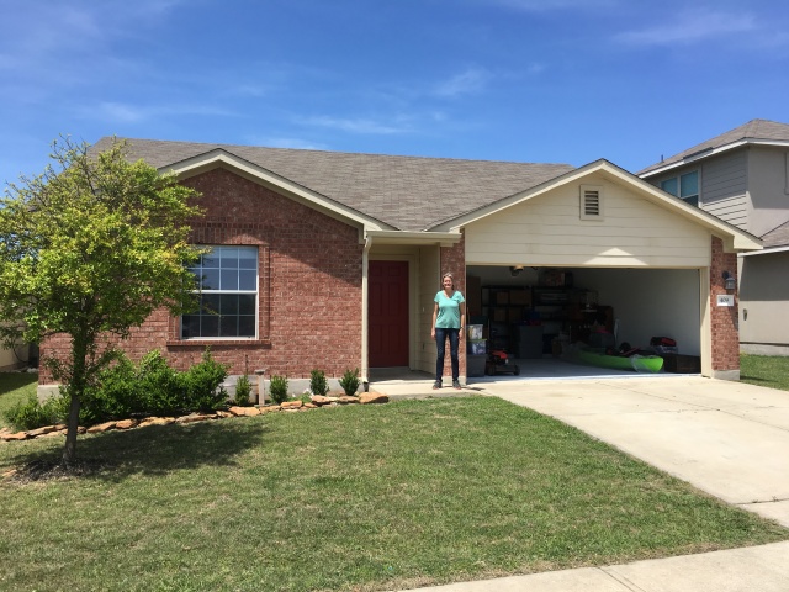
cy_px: 296
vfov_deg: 48.2
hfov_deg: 61.7
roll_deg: +0.6
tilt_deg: +1.7
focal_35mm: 29
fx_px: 661
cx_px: 394
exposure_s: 1/1637
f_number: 2.2
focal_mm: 4.15
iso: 25
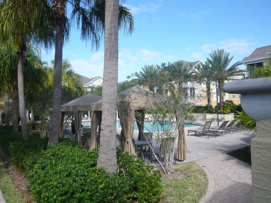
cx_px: 136
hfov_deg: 63.4
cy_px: 102
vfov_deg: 49.7
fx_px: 219
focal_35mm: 28
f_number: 8
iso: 100
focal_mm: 4.6
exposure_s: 1/125
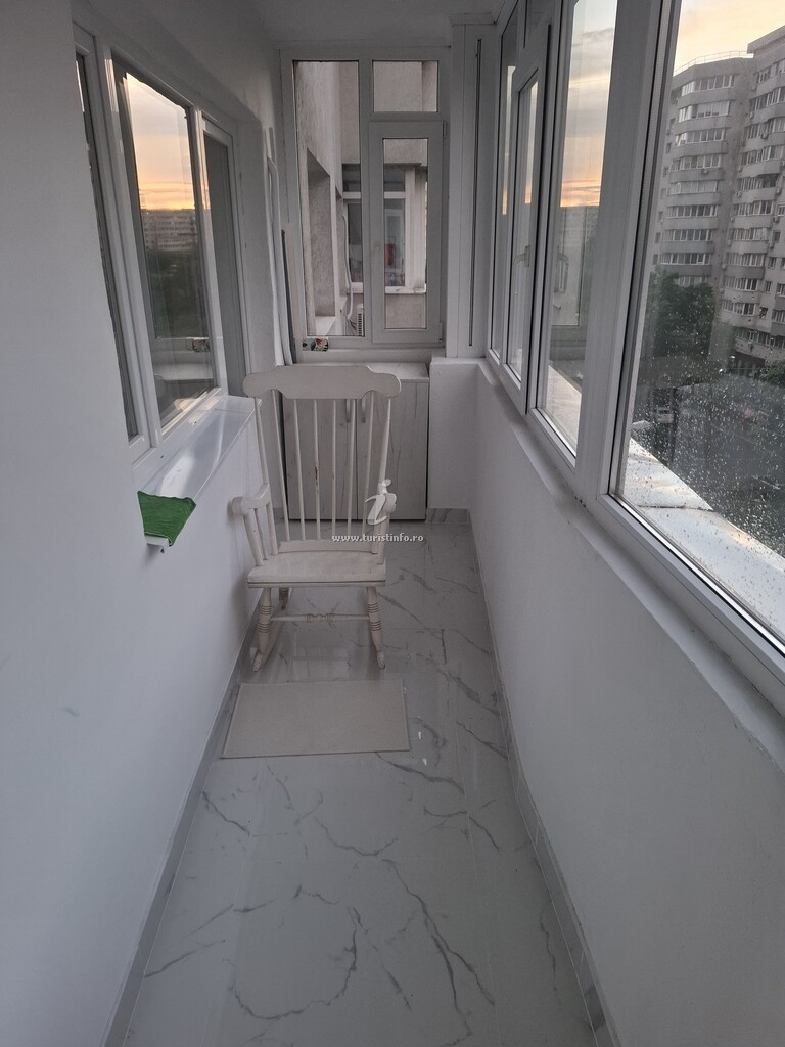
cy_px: 524
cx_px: 392
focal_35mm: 23
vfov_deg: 73.9
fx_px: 695
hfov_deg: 58.9
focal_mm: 5.54
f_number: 1.8
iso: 80
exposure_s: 1/100
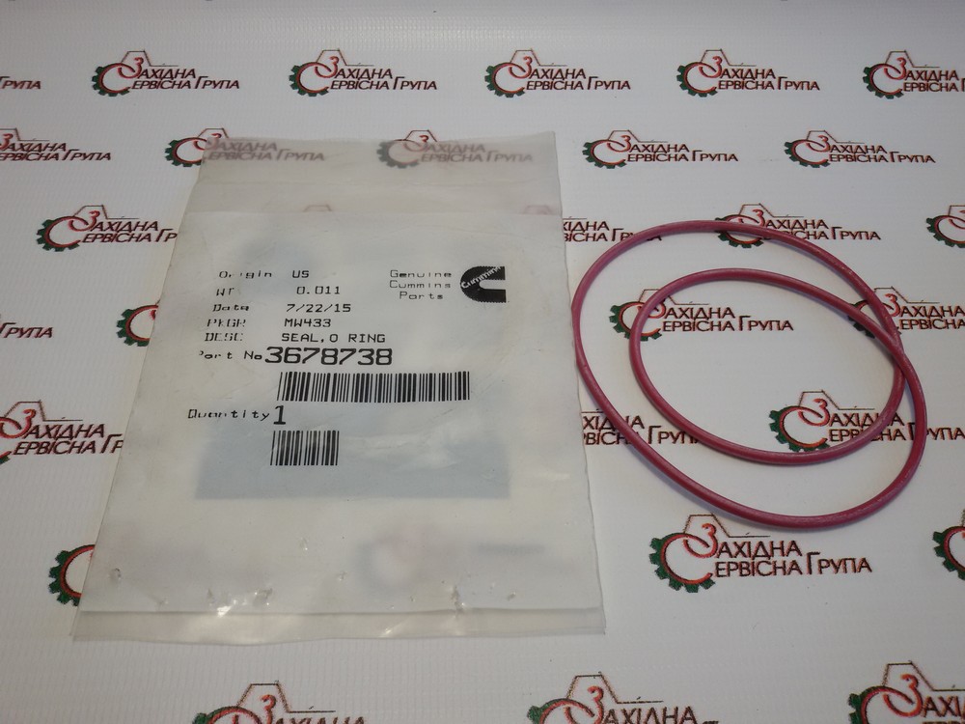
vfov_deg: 45.4
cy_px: 362
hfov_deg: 58.4
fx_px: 864
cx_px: 482
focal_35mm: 31
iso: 40
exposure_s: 1/103
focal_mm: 2.93
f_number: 2.4
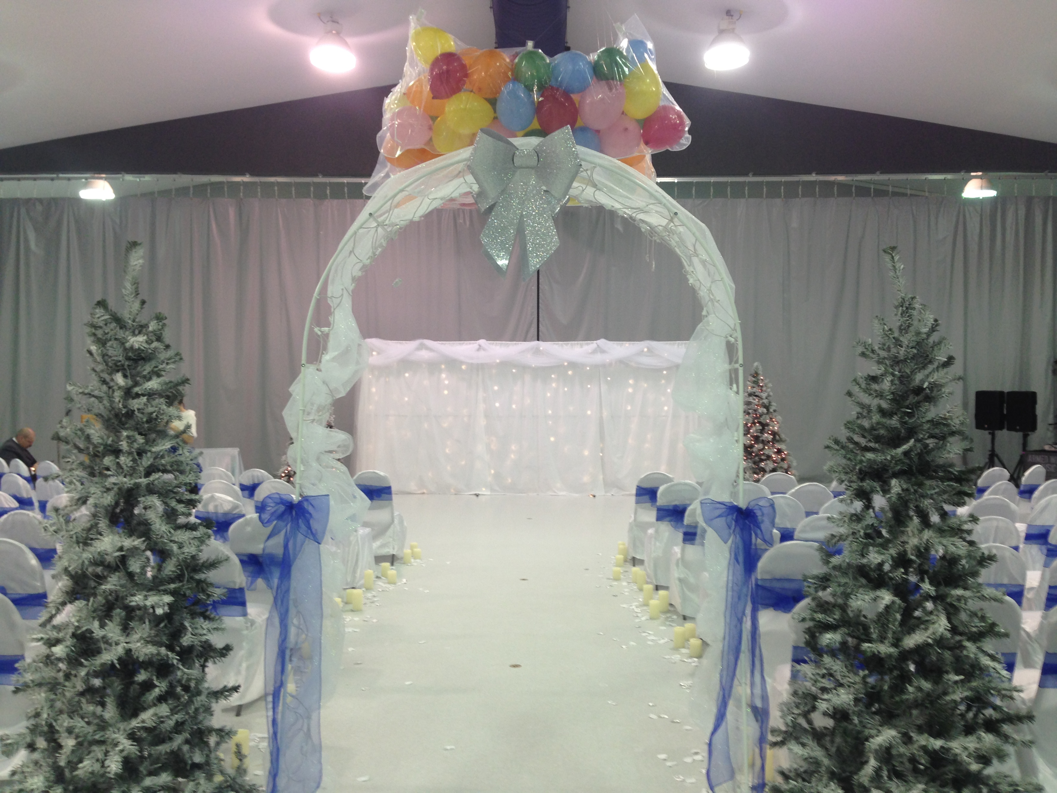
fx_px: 1008
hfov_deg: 55.4
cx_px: 528
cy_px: 396
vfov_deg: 42.9
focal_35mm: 33
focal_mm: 4.12
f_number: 2.4
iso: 64
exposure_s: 1/20
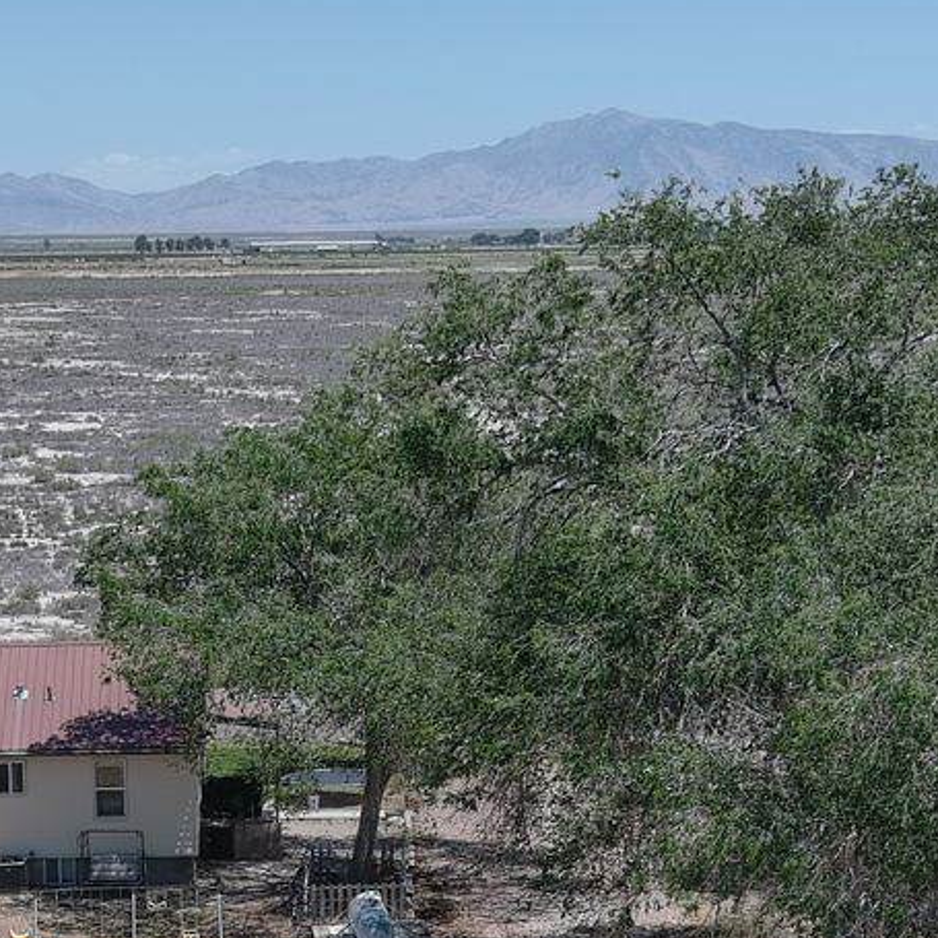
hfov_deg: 15.7
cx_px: 291
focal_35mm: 111
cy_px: 1083
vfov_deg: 15.2
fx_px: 3403
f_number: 2.8
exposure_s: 1/1250
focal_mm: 10.13
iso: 100
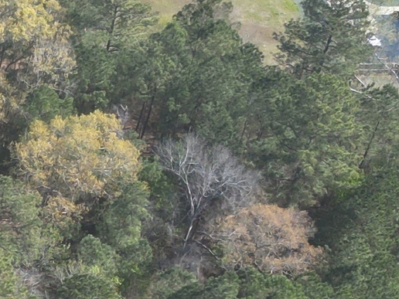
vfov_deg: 10.2
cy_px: 353
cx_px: -378
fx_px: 1648
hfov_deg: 12.3
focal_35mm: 143
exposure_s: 1/1000
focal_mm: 6.72
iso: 100
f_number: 1.7
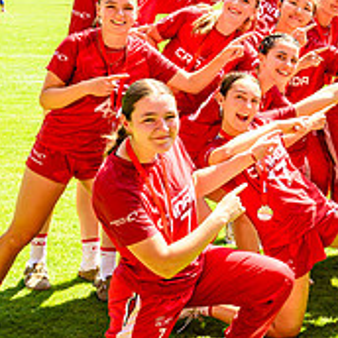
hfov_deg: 17.3
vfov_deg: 18.7
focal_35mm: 93
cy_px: 151
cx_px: 460
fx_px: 1027
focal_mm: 29
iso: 160
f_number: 5.6
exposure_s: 1/200
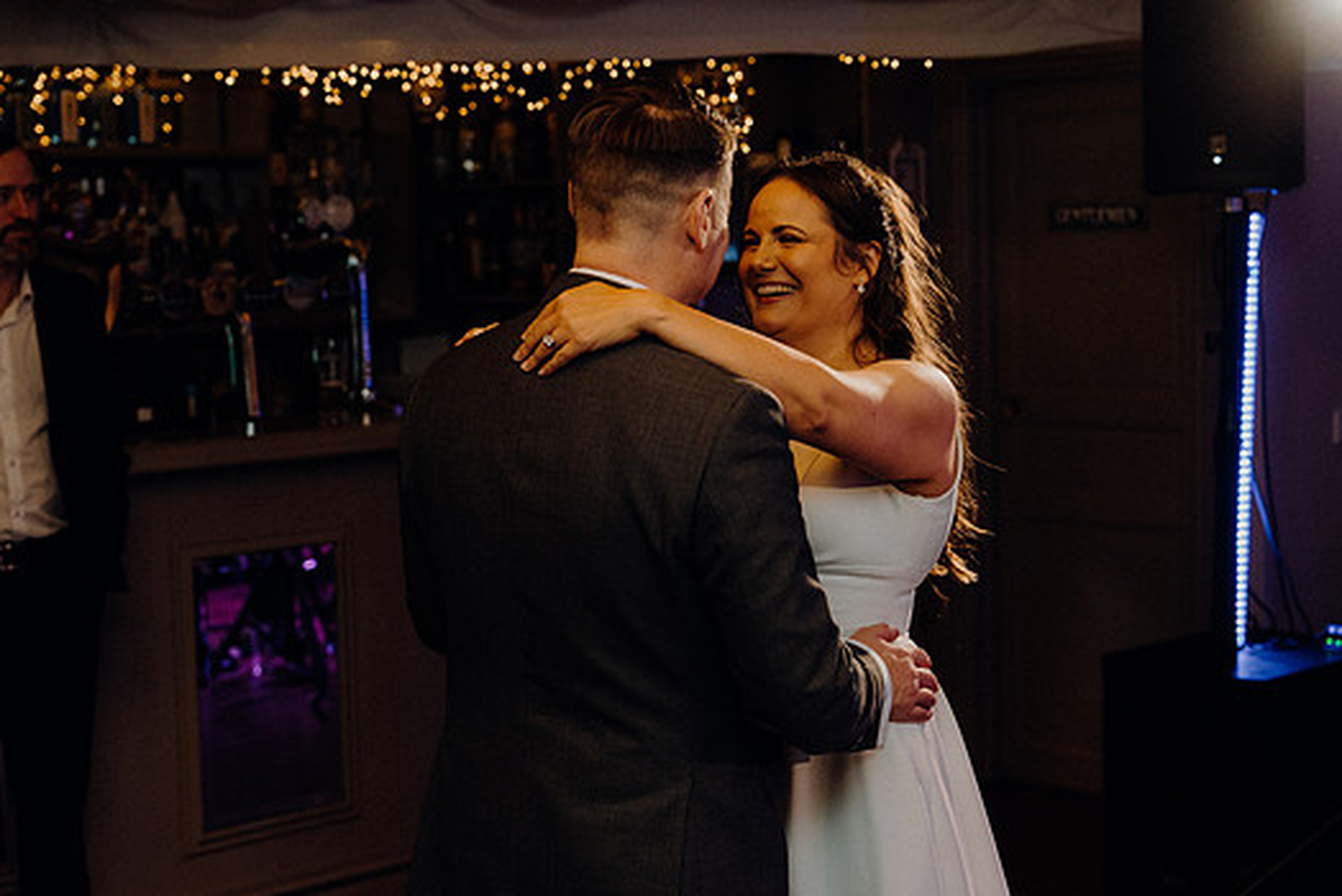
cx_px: 709
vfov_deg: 21.9
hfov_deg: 32.4
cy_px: 477
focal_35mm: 62
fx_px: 2312
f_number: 3.5
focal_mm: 56
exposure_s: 1/160
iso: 2500
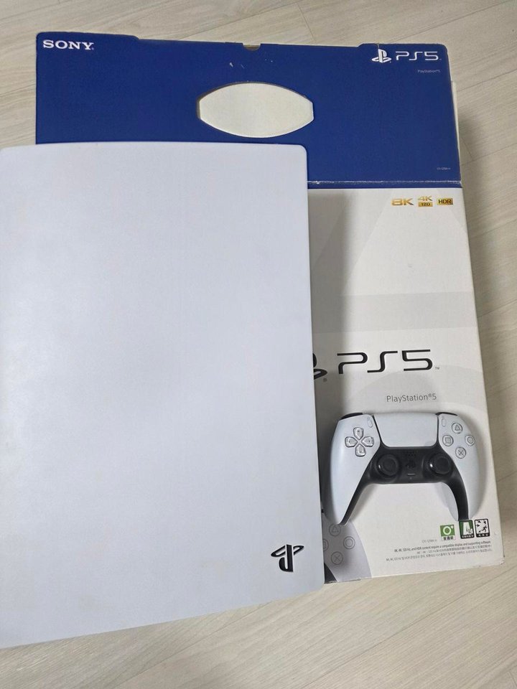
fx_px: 458
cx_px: 258
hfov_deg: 58.9
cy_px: 344
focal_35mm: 23
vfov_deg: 73.9
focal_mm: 6.25
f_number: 1.7
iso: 250
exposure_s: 1/120
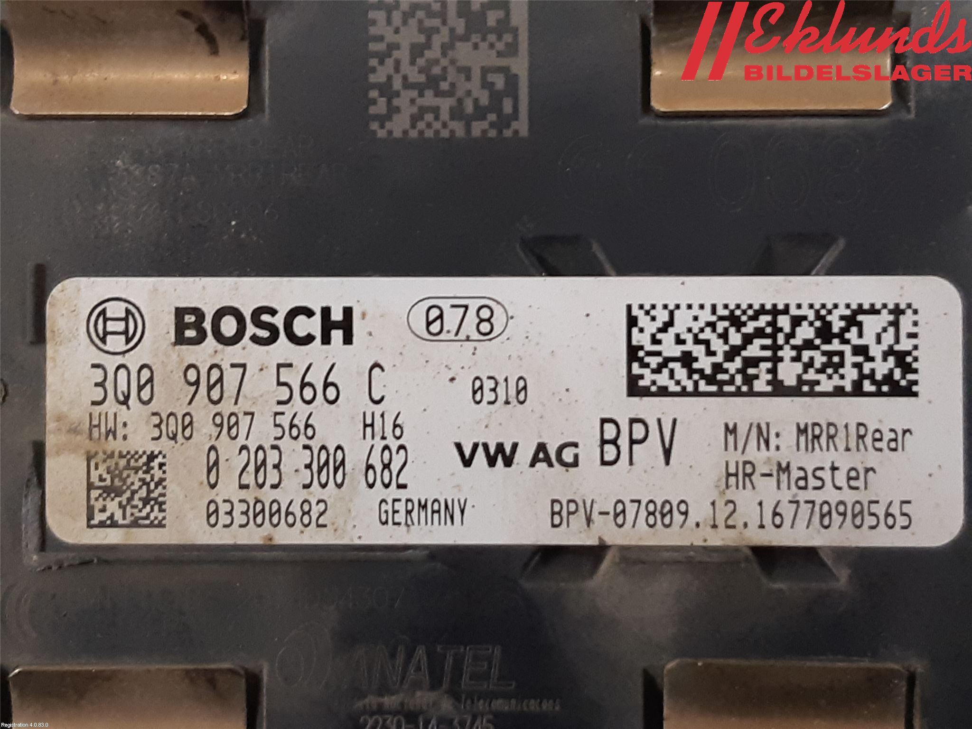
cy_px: 364
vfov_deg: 53.1
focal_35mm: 26
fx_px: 730
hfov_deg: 67.3
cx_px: 486
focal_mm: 3.93
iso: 200
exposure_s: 1/50
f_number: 1.7
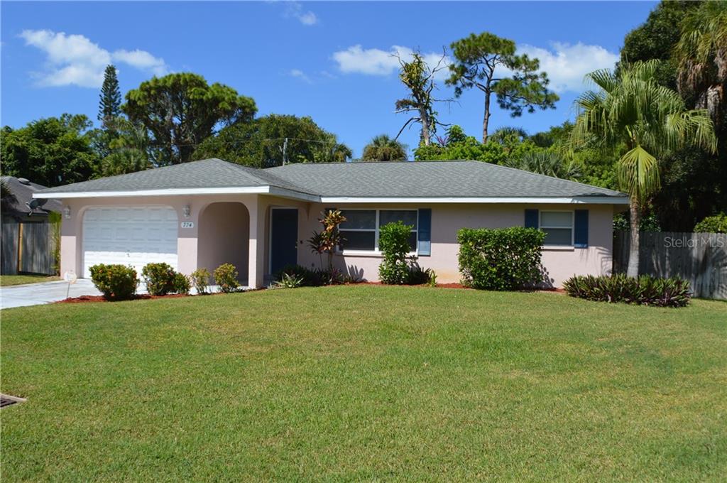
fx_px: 726
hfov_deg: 53.2
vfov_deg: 36.8
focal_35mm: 36
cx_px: 364
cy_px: 242
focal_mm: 24
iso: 100
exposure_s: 1/250
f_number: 8
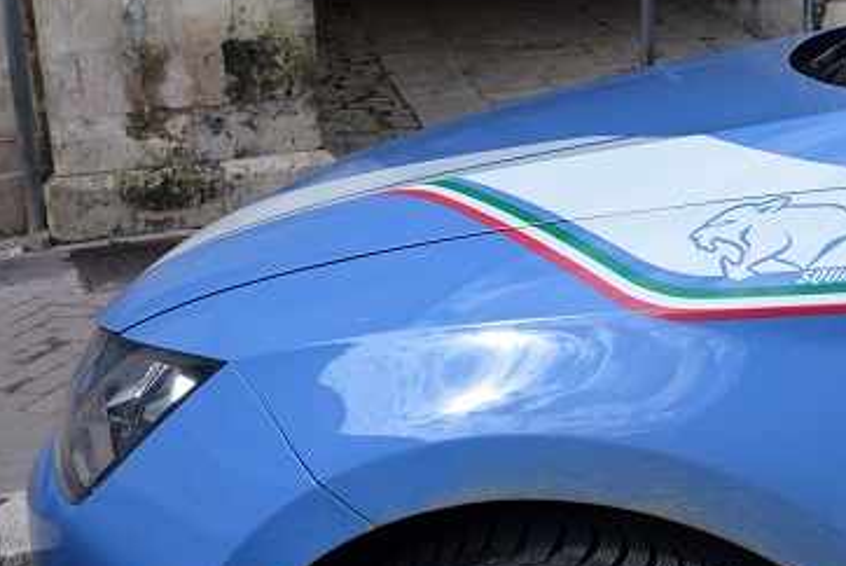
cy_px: 223
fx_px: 1287
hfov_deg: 36.1
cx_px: 540
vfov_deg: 24.7
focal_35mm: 55
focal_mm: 25
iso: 100
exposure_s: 1/250
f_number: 8
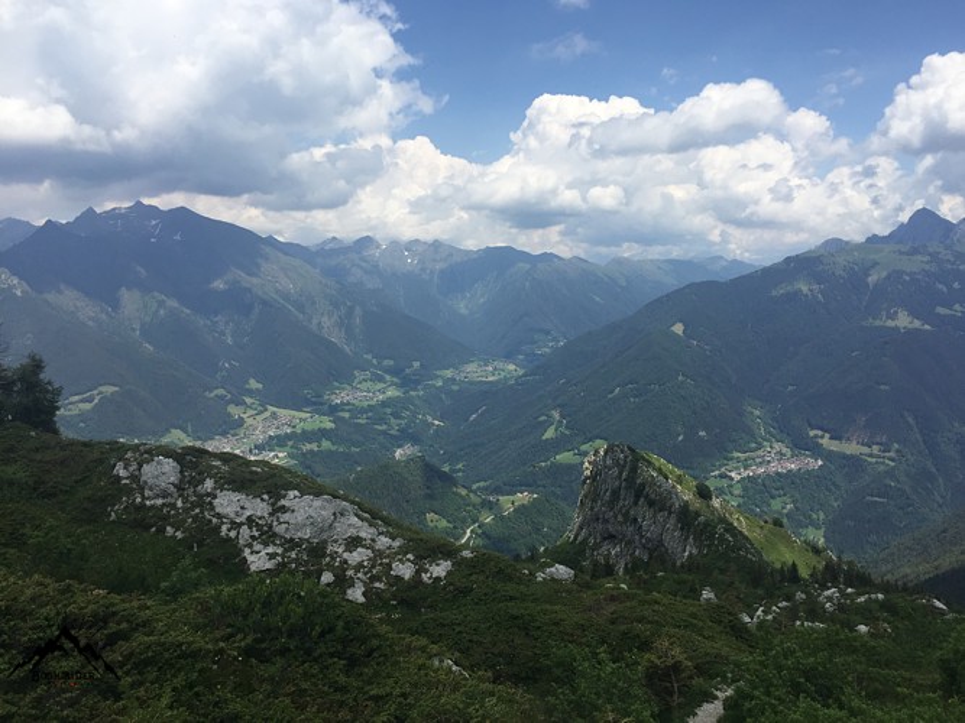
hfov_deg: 61.7
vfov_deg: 48.2
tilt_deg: -5.9
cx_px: 482
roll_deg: +1.3
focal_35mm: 29
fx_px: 808
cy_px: 362
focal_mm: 4.15
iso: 32
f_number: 2.2
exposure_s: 1/2198
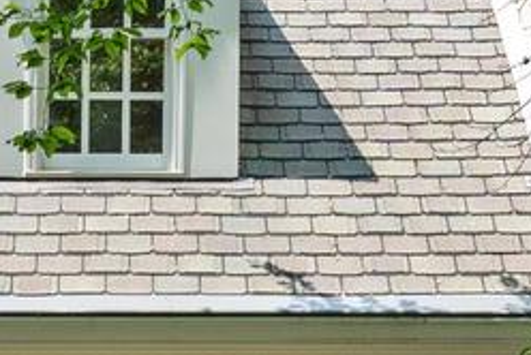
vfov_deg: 7.8
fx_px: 2569
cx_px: 98
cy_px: 453
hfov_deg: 11.7
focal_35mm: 174
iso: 250
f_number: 10
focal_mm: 30
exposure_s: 1/80
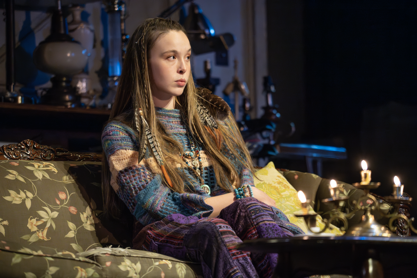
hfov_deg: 10.4
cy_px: 139
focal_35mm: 197
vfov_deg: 7.0
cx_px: 208
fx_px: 2282
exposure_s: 1/200
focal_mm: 197
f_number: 4
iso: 16000
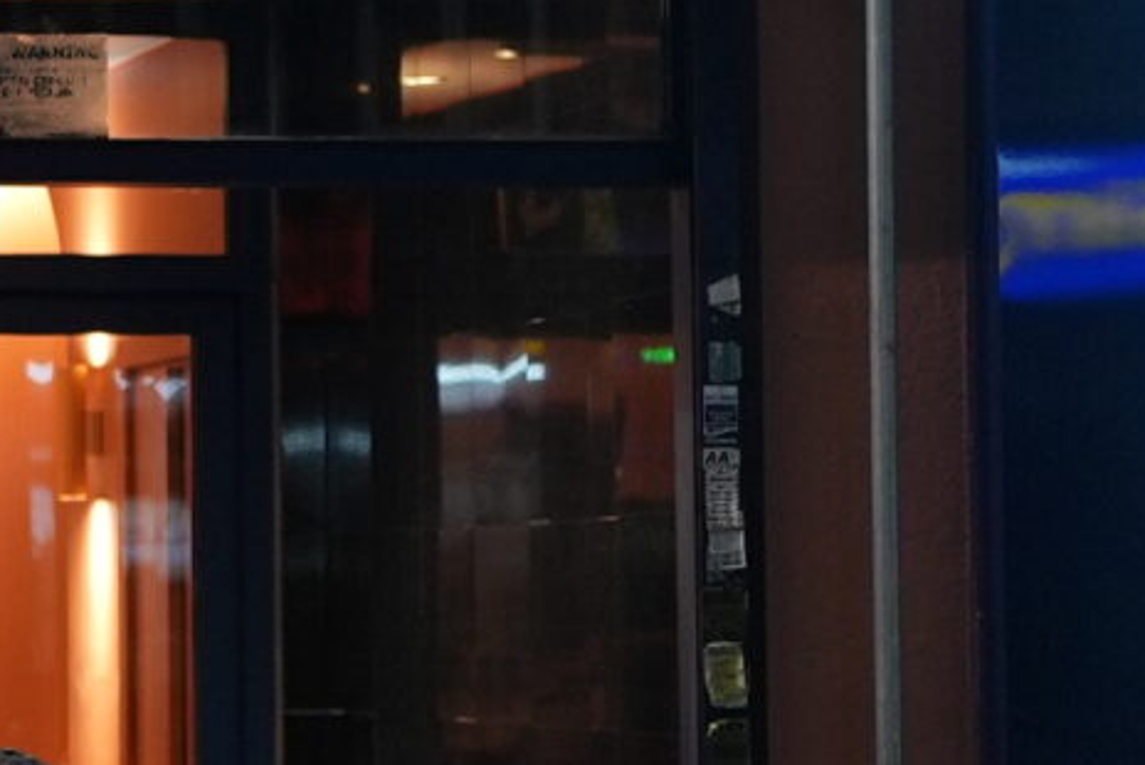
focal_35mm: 193
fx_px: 6142
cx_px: -1014
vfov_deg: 7.1
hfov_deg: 10.0
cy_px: 232
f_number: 1.8
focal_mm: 35
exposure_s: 1/250
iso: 800
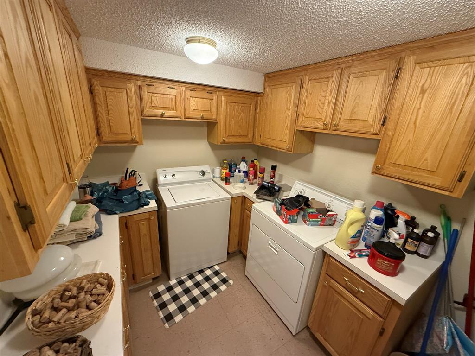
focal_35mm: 14
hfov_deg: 102.1
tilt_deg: -18.6
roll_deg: -2.6
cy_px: 178
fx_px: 192
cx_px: 238
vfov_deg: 85.7
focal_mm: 2.22
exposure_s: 1/60
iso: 400
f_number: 2.2
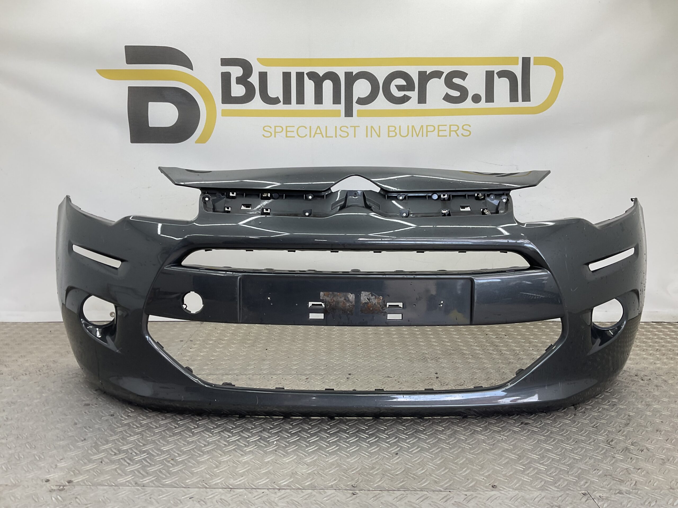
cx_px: 339
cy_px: 254
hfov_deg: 61.7
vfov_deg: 48.2
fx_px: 568
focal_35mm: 29
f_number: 1.8
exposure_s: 1/120
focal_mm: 3
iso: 20
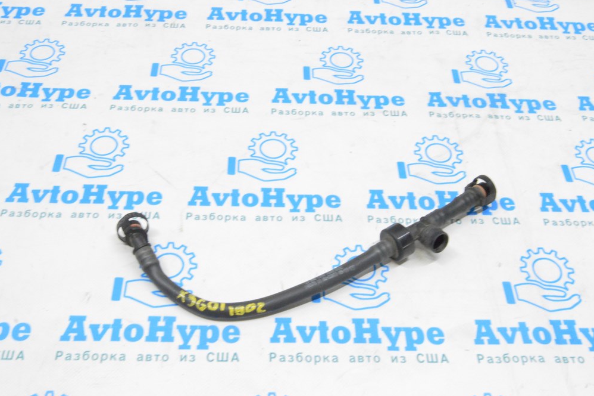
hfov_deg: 48.5
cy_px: 196
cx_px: 292
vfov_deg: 33.4
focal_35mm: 40
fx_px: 660
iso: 6400
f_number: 20
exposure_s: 1/15
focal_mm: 26
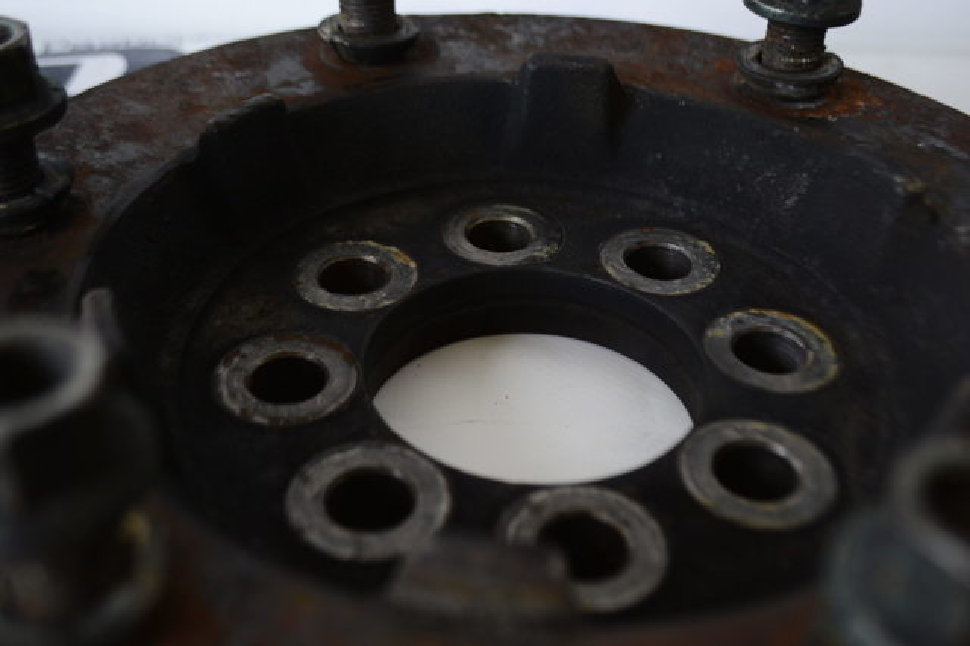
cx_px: 485
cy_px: 323
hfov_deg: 46.4
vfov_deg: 31.9
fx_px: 1131
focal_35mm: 42
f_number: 4.5
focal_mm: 28
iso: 400
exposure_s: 1/100
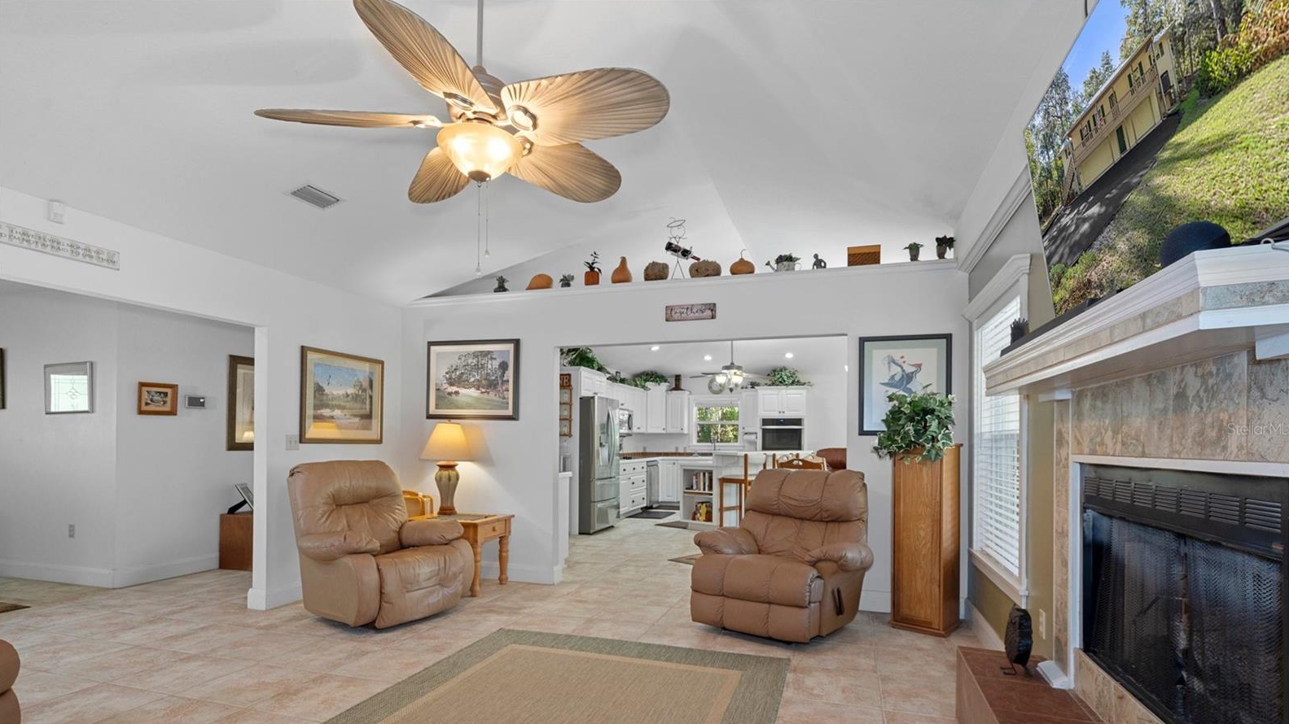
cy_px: 429
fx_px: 615
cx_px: 648
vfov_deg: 60.6
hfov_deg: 92.7
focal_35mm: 18
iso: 400
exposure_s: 1/1.67
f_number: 8
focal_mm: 17
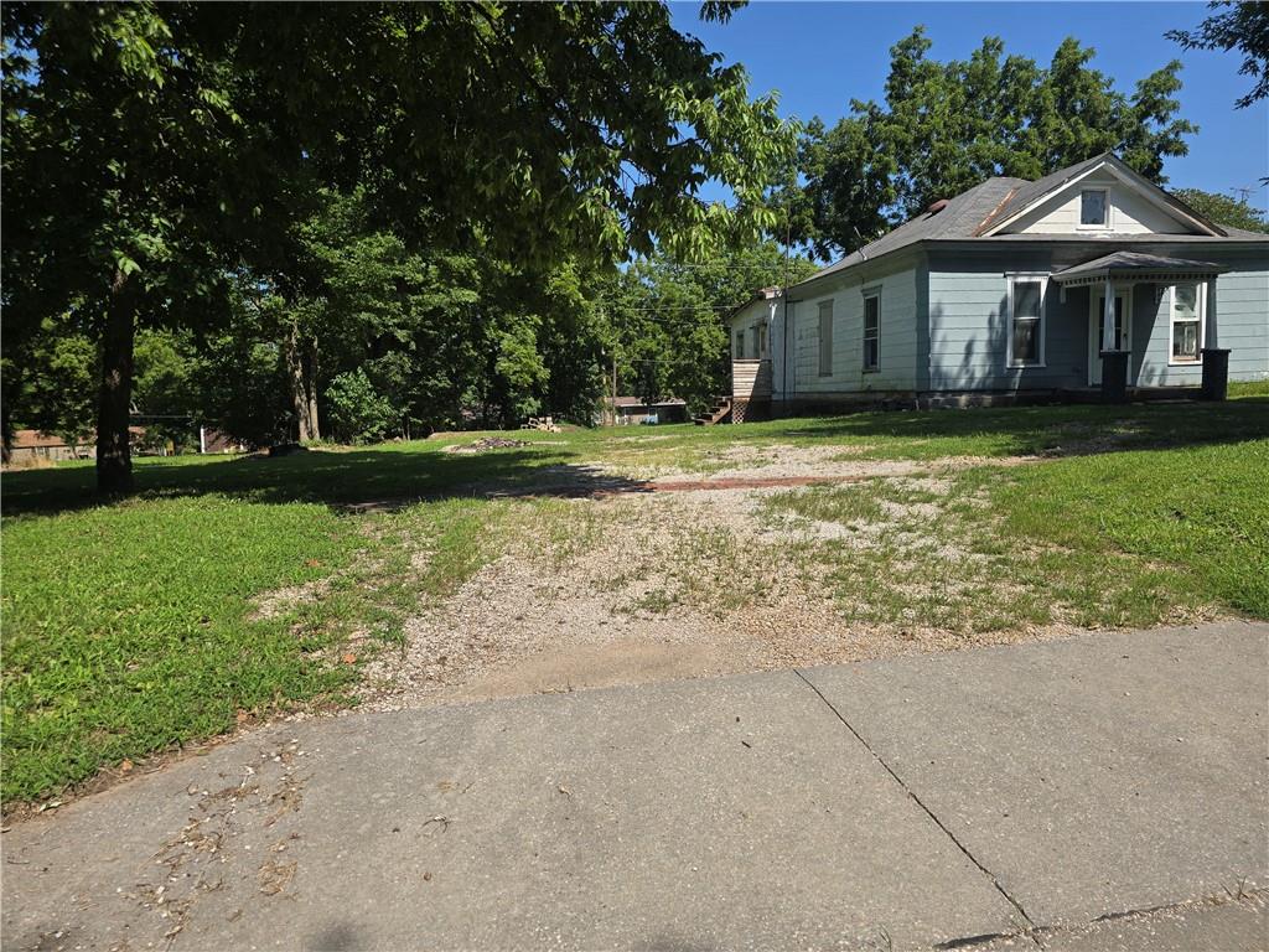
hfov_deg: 73.9
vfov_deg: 58.9
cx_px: 634
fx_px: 843
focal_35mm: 23
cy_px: 476
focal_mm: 6.3
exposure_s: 1/836
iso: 12
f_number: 1.7
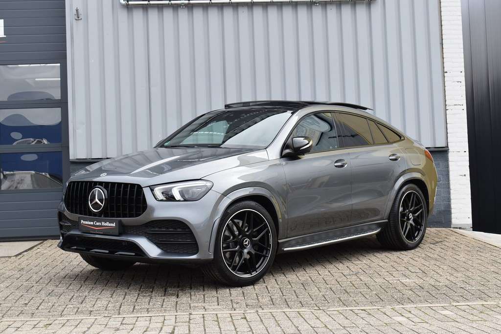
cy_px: 167
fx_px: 794
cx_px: 250
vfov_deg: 23.8
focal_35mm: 57
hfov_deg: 35.0
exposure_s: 1/250
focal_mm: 38
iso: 220
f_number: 8
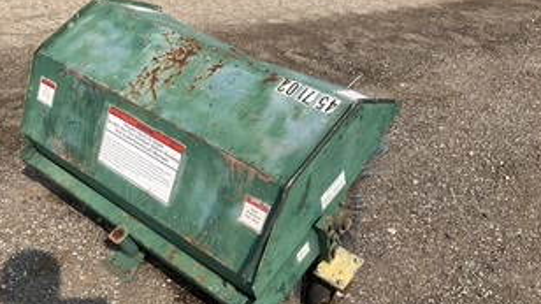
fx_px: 588
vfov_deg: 28.9
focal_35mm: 41
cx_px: 235
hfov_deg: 49.3
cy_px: 185
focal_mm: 3
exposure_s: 1/1626
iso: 25
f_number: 1.8
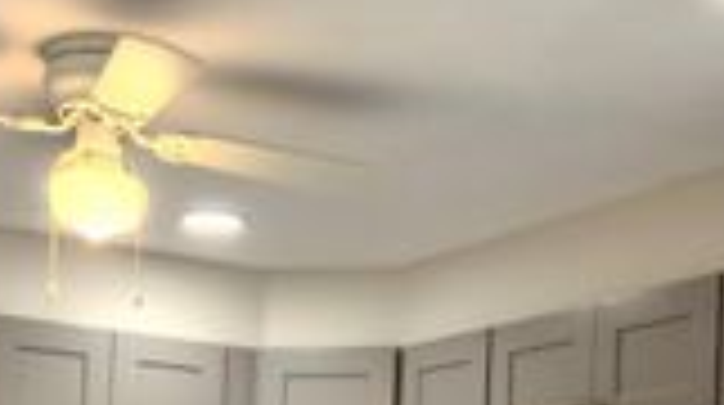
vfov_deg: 14.2
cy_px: 650
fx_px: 1495
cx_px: 265
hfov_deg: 27.1
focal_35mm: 78
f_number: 1.8
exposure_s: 1/120
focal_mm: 5.4
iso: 100
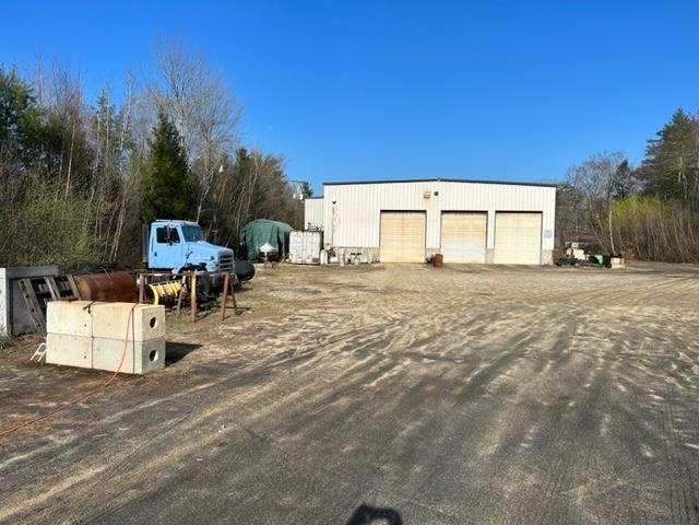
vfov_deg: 53.1
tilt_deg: -2.9
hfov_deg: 67.3
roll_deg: -1.3
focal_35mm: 26
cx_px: 350
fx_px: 525
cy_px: 262
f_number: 1.5
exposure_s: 1/5882
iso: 50
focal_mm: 5.7
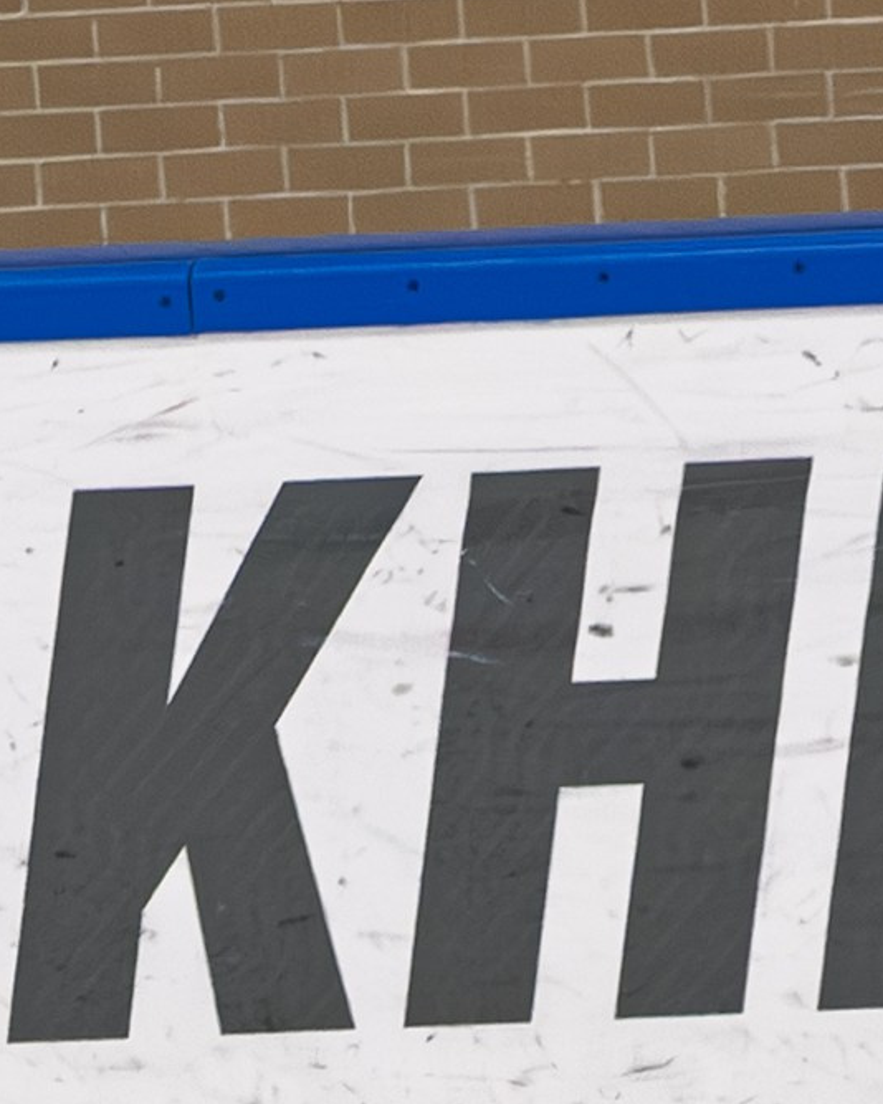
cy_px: 2189
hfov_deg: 1.2
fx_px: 41179
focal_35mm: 1260
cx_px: 1533
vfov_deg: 1.5
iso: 2500
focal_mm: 150
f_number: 5.6
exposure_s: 1/1000
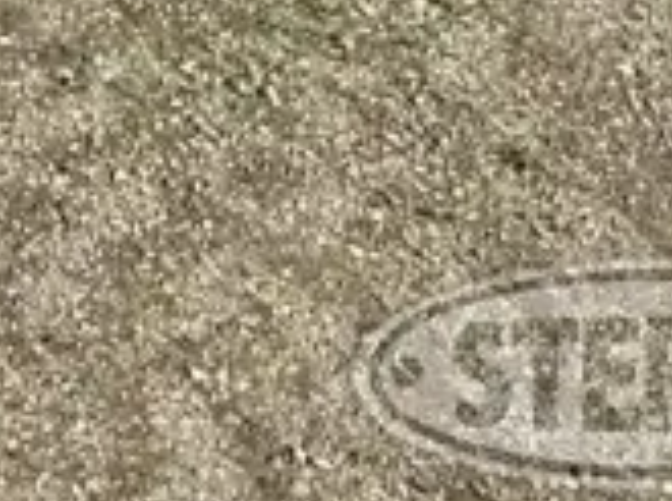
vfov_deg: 8.9
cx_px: -880
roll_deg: -1.6
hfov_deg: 11.8
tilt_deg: -12.5
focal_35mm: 140
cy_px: -929
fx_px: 2712
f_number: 1.78
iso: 80
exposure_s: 1/3861
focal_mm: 6.86
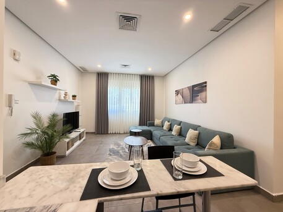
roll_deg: -0.8
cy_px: 106
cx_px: 142
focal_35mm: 14
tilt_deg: +0.4
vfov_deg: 85.7
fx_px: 114
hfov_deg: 102.0
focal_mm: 2.22
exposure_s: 1/60
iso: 500
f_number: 2.2
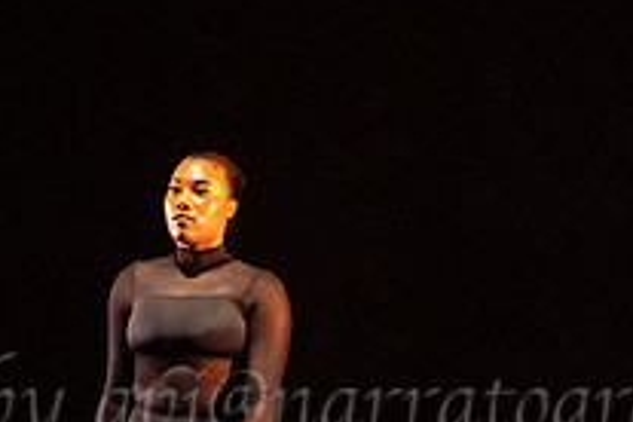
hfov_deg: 7.3
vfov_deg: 4.9
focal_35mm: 281
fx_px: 4941
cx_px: 213
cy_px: 282
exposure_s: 1/250
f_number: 2.8
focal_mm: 75
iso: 4000
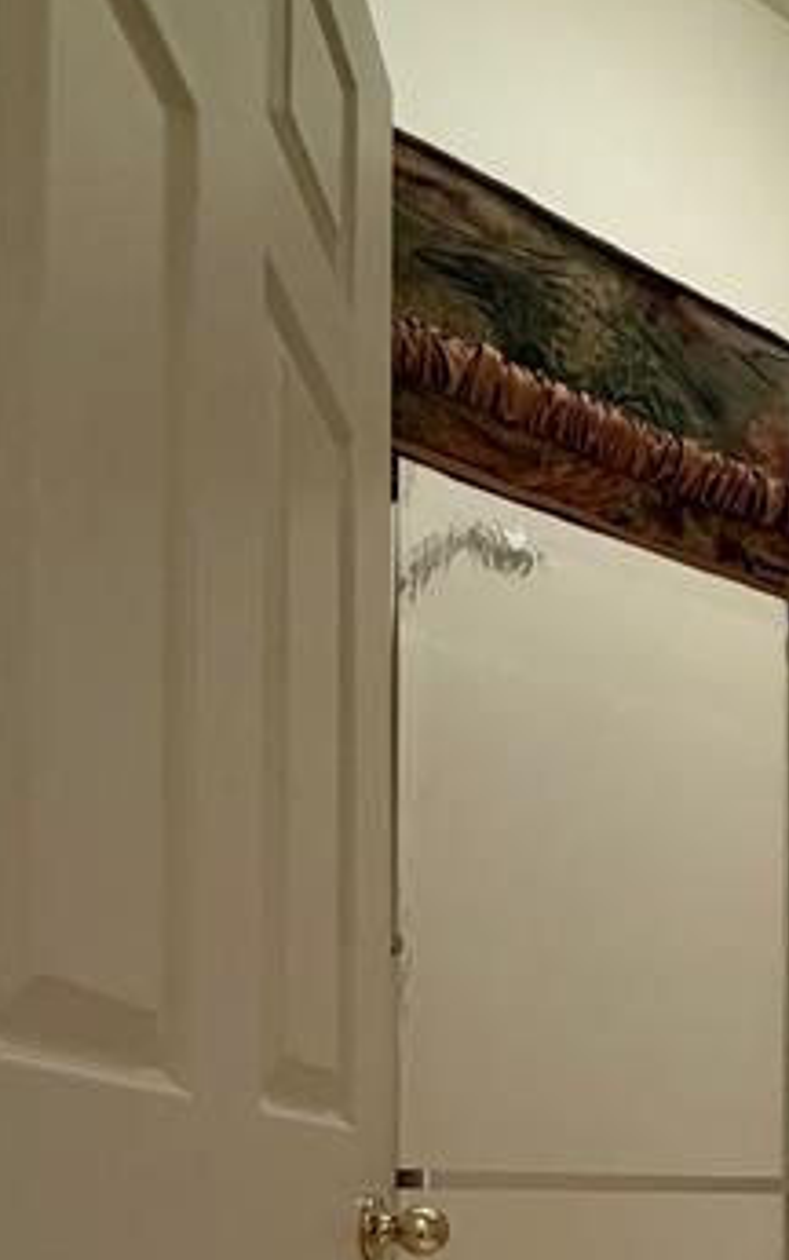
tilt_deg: +0.6
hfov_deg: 33.6
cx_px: 858
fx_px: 1134
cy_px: 1209
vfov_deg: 49.4
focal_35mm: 33
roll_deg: -0.5
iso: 250
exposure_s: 1/60
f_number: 2.2
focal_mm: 2.22
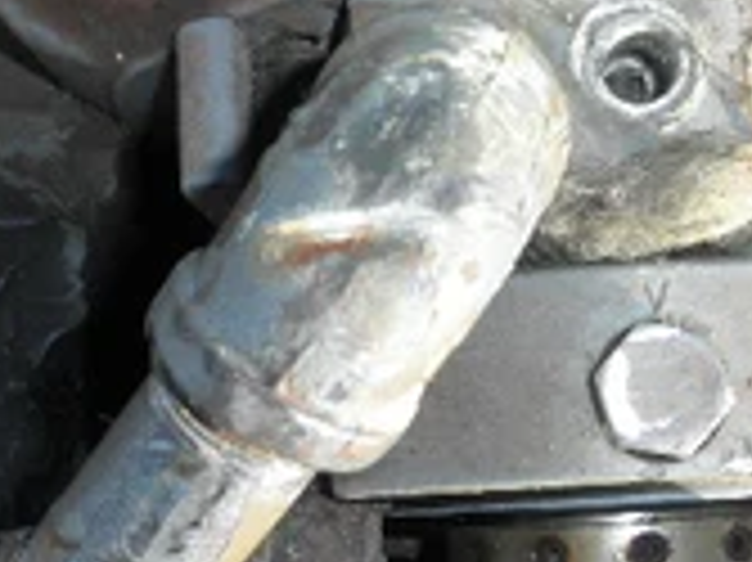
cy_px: 378
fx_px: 1454
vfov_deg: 21.8
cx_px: 513
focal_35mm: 67
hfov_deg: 28.8
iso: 64
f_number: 3
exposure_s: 1/250
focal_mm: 5
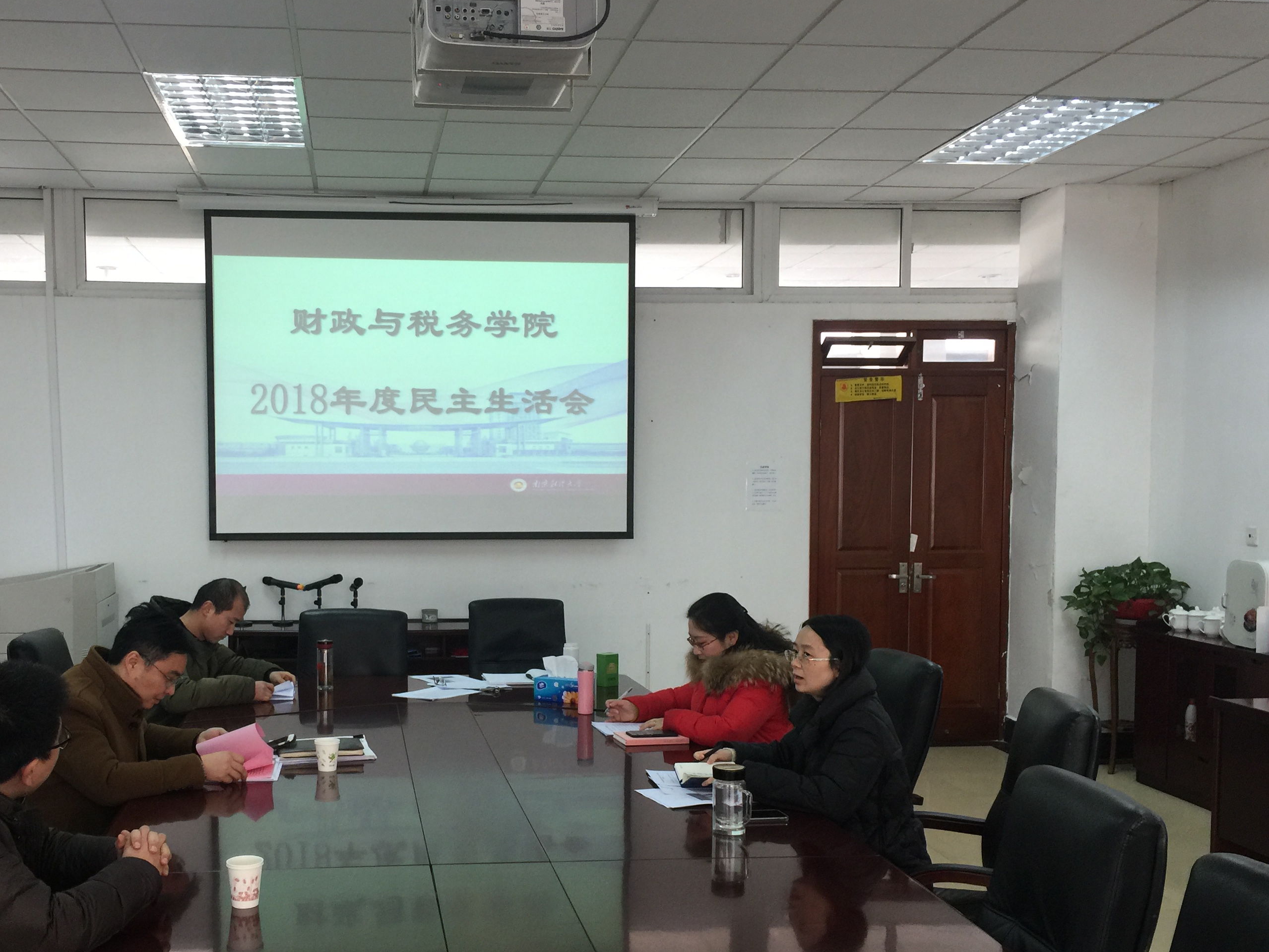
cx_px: 500
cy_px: 576
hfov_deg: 49.8
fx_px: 1357
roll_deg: -0.1
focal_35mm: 37
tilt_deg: -4.3
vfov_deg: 38.5
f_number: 2.2
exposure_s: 1/33
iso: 50
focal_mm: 4.15
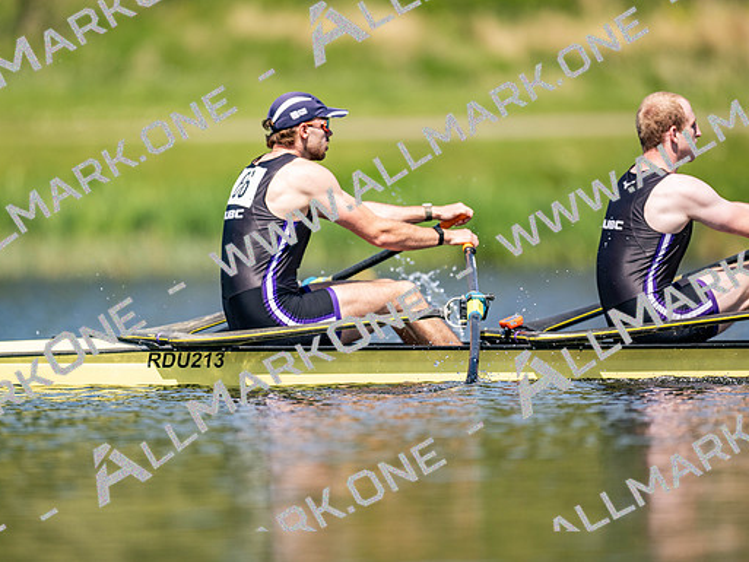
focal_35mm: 652
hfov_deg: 3.0
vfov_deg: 2.3
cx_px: 390
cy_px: 281
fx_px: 14111
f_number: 4
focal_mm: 600
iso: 250
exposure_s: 1/2500
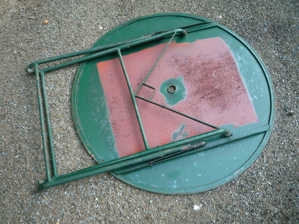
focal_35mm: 30
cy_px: 112
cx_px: 150
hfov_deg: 60.0
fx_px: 259
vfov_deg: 46.8
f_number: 3.3
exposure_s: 1/30
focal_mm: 5.2
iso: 160
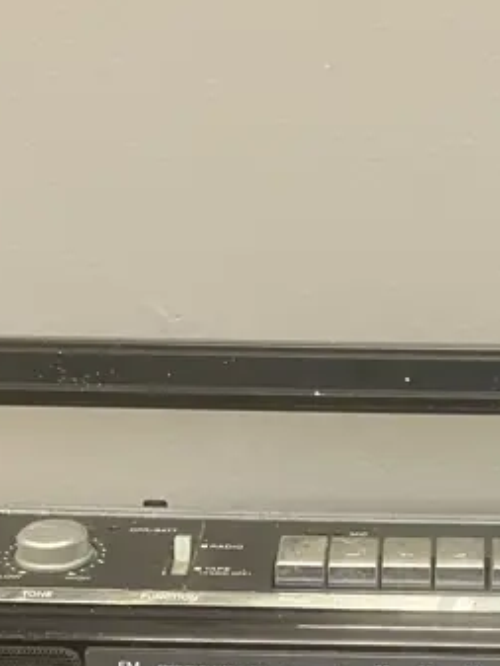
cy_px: 694
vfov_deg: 22.0
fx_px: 1636
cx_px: 413
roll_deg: -0.6
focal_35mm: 85
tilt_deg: -28.6
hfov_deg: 17.2
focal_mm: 3.99
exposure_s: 1/50
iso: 320
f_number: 1.8
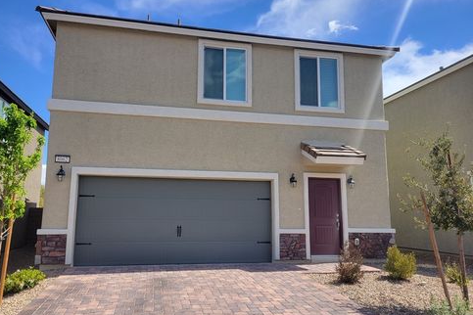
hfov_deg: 65.5
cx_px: 232
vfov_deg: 46.4
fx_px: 368
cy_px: 165
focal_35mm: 28
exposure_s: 1/1732
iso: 40
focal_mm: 5.4
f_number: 1.8
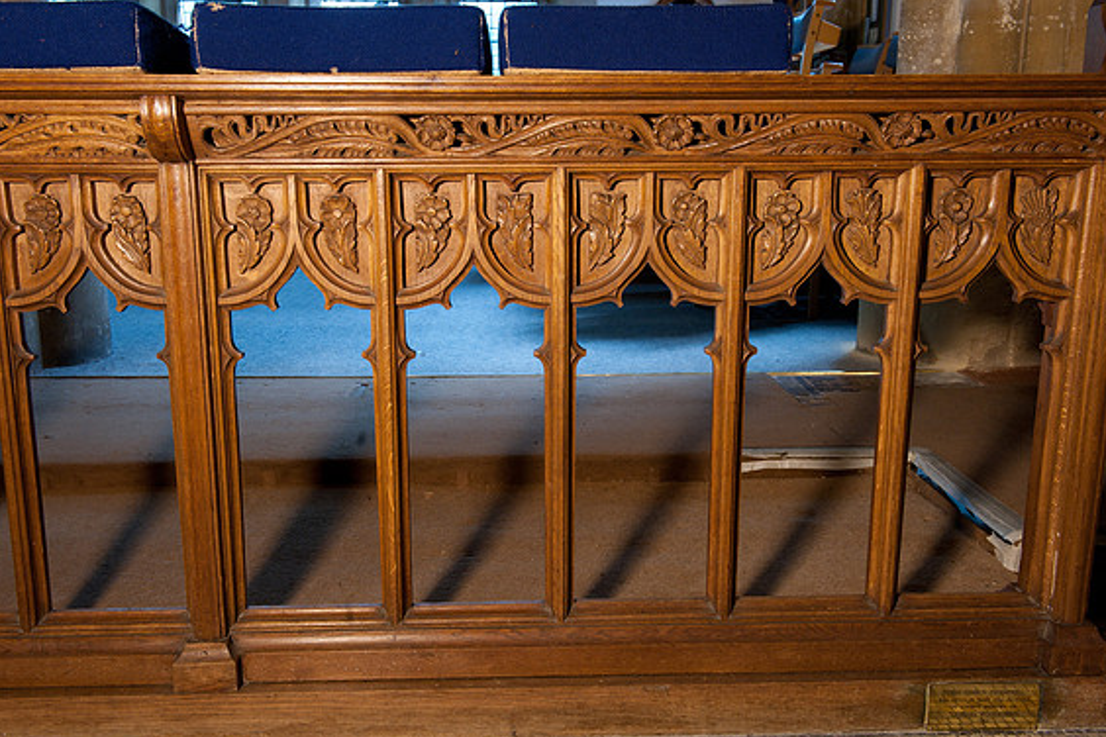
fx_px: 1106
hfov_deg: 53.1
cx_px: 551
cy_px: 374
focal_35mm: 36
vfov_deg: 36.9
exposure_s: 1/60
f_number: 10
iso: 1000
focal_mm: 35
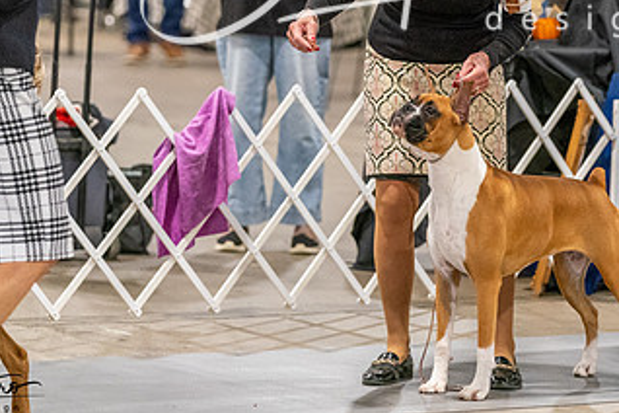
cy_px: 79
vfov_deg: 5.3
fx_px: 4487
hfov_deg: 7.9
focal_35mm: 261
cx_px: 422
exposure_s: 1/250
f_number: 3.2
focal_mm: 143
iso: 6400
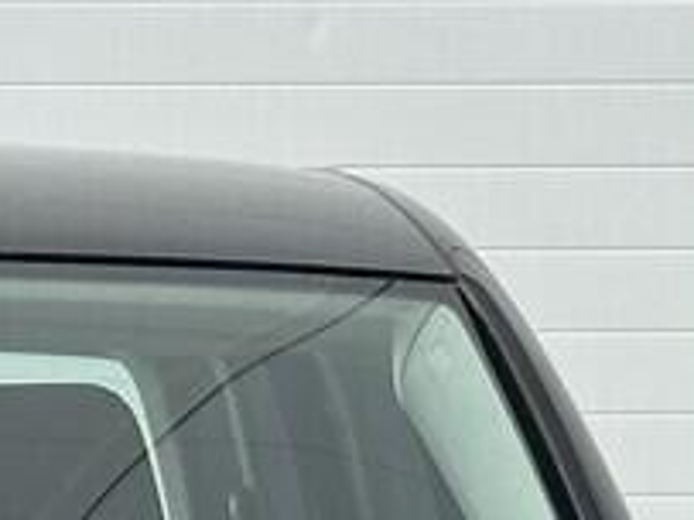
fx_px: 6833
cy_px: 1382
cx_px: -414
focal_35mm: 341
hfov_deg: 5.7
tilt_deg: -7.0
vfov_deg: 4.2
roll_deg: +0.2
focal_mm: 6.86
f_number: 1.78
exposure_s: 1/5556
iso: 64
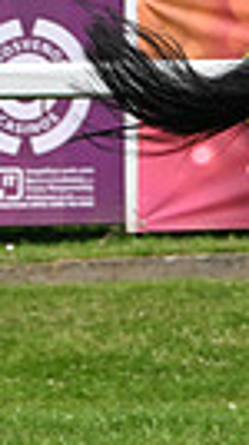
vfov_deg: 3.9
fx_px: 6539
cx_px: 933
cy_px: 58
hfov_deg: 2.1
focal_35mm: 555
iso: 400
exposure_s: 1/3200
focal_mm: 122
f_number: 5.6
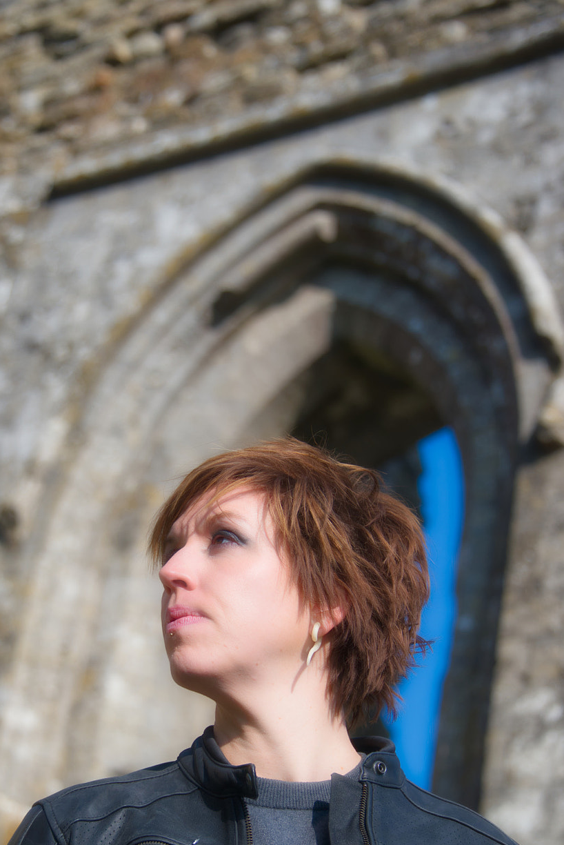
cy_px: 546
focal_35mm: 111
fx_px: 2605
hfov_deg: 12.3
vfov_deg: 18.4
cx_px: 206
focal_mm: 85
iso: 250
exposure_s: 1/2500
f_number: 5
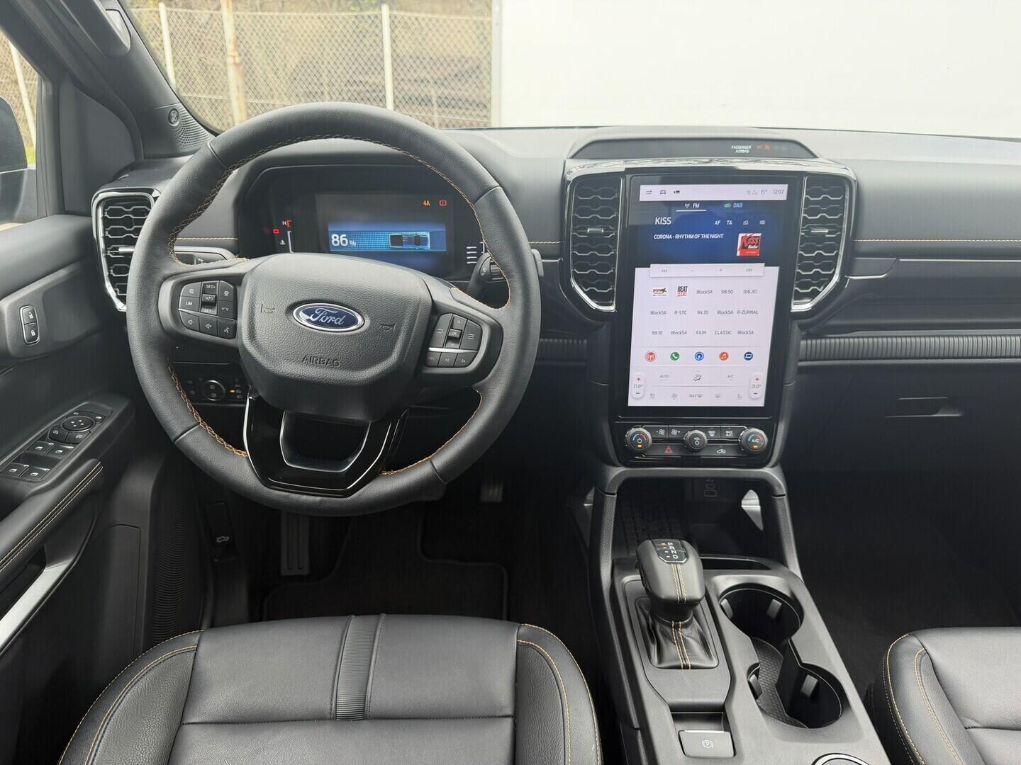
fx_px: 708
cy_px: 382
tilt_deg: -25.5
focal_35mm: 24
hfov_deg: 71.6
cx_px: 510
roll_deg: -0.7
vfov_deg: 56.8
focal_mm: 6.76
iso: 64
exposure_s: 1/181
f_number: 1.78
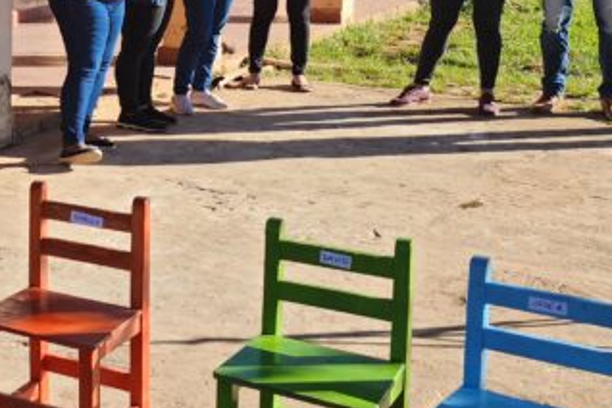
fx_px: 1309
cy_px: 21
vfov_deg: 17.4
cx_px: -250
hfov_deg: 22.6
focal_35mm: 77
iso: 12
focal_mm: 6.4
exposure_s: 1/427
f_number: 1.8
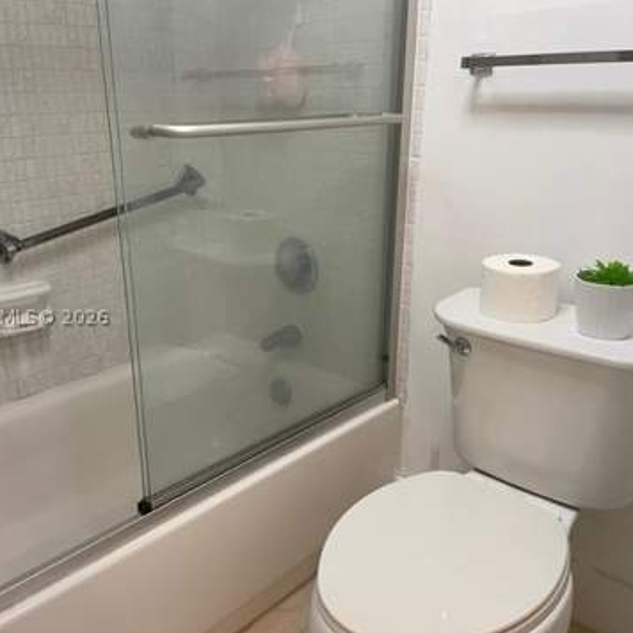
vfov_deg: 52.5
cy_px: 316
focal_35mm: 31
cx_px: 268
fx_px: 641
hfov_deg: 52.3
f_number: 1.6
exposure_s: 1/60
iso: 80
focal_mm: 4.2
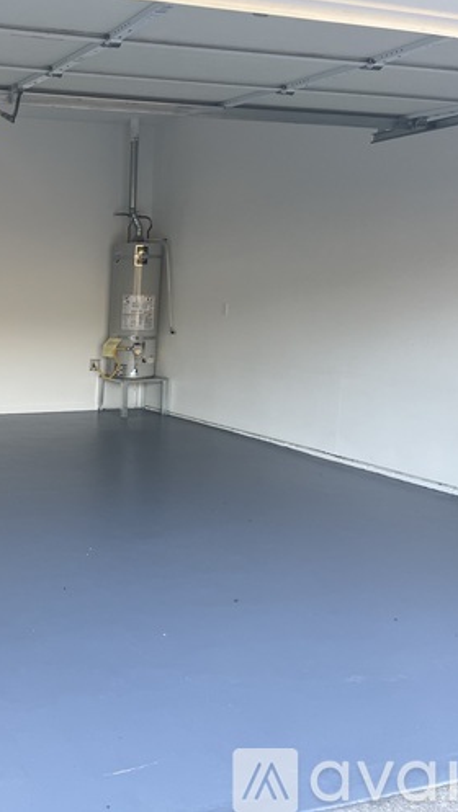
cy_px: 405
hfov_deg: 28.3
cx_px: -48
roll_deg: -0.9
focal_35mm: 38
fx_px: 819
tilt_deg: -9.2
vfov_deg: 52.8
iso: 50
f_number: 1.5
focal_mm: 5.7
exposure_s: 1/120
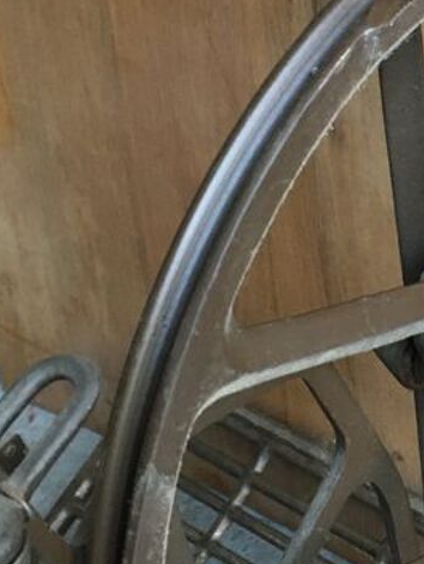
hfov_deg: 17.3
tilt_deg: -43.9
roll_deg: +16.8
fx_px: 1337
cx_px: 487
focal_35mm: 82
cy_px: 286
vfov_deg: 23.8
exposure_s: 1/20
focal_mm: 4.15
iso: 200
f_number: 2.2
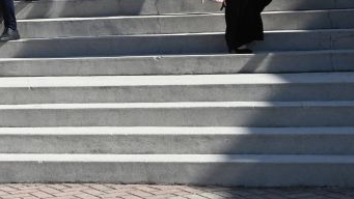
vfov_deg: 9.7
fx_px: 1155
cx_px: -51
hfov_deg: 16.8
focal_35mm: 123
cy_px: -30
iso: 1600
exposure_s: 1/1250
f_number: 18
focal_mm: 50
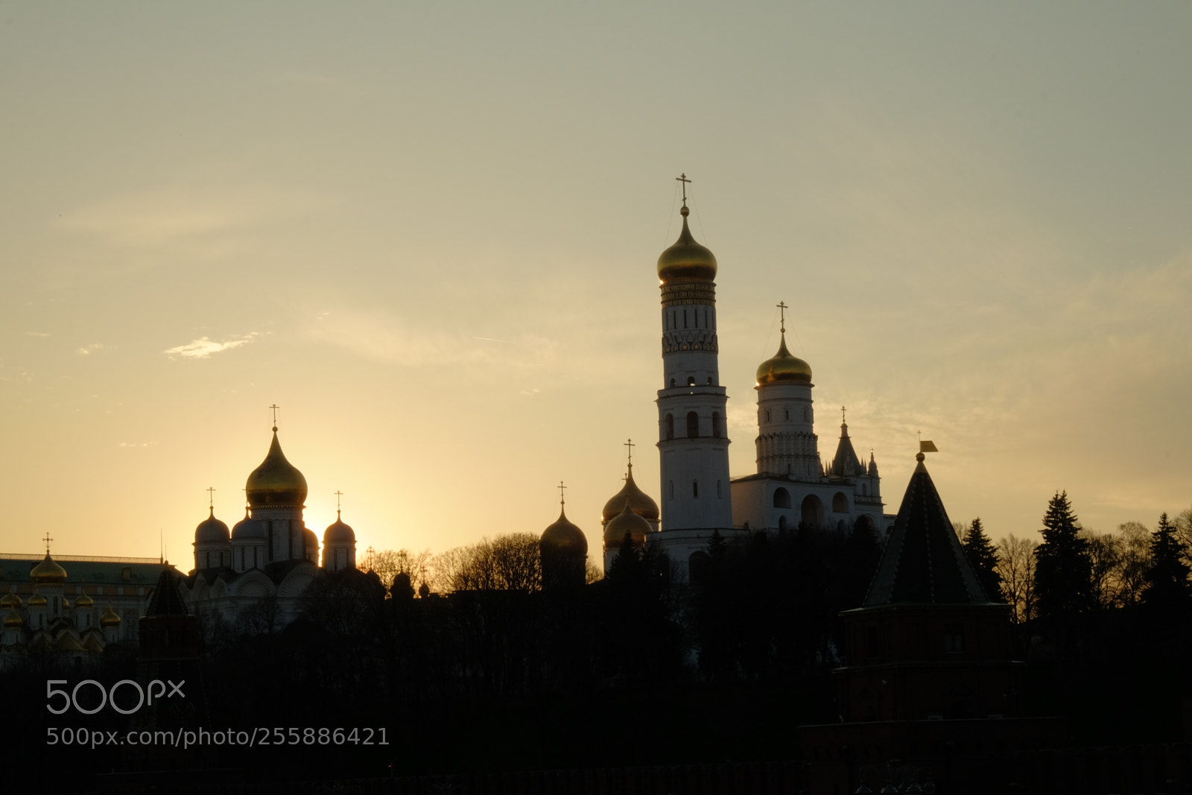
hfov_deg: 24.5
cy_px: 398
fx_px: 2748
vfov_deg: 16.5
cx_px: 596
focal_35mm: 83
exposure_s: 1/90
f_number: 22
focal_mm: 55
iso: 400
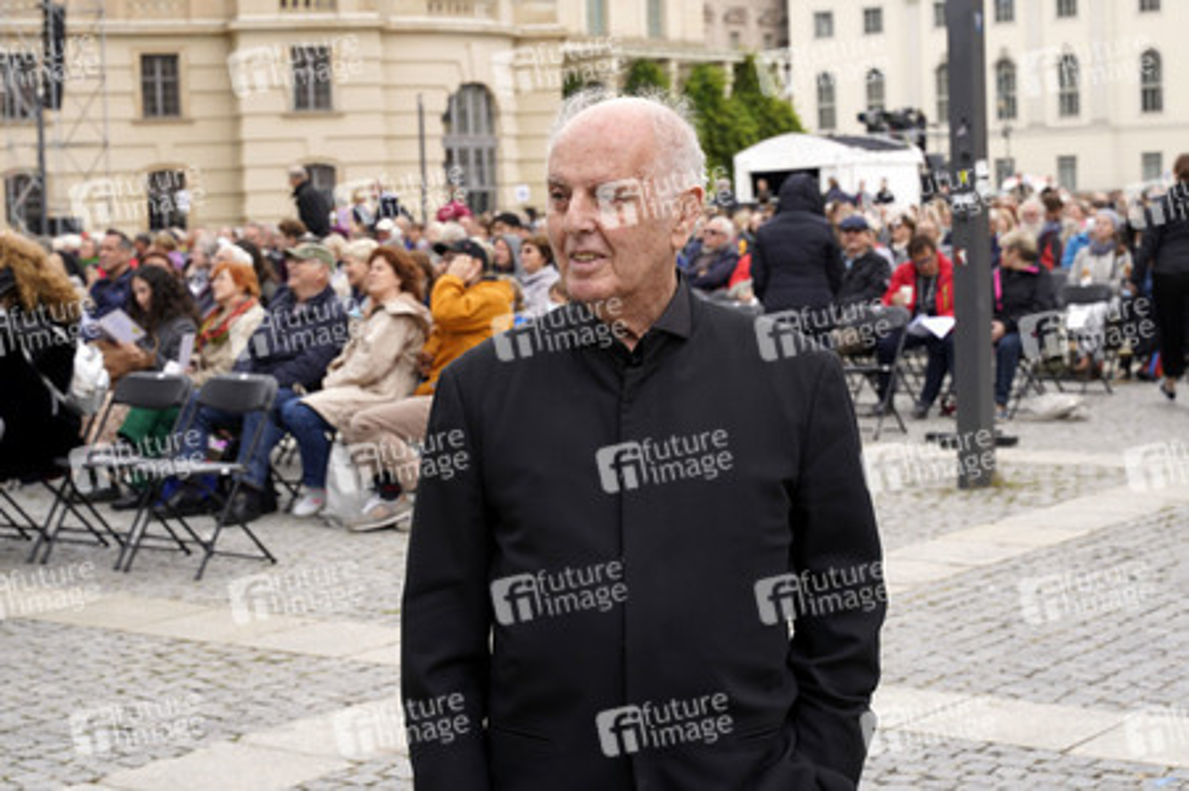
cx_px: 594
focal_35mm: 61
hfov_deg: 32.9
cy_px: 396
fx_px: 2013
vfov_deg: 22.2
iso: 100
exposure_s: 1/60
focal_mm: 61
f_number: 8
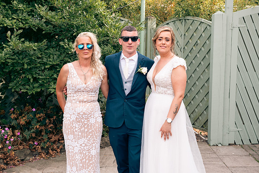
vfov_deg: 24.2
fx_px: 403
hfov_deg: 35.6
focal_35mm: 56
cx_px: 130
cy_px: 86
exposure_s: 1/160
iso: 160
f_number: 6.3
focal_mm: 56
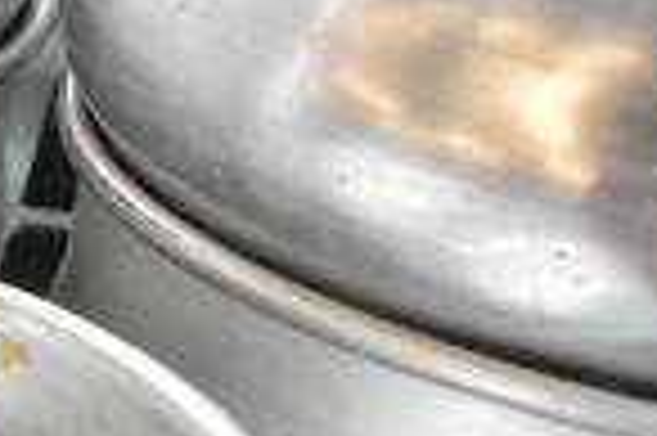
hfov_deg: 13.0
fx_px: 2516
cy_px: 681
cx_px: -639
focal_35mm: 138
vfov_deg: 9.6
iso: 1600
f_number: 5.6
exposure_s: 1/125
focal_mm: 22
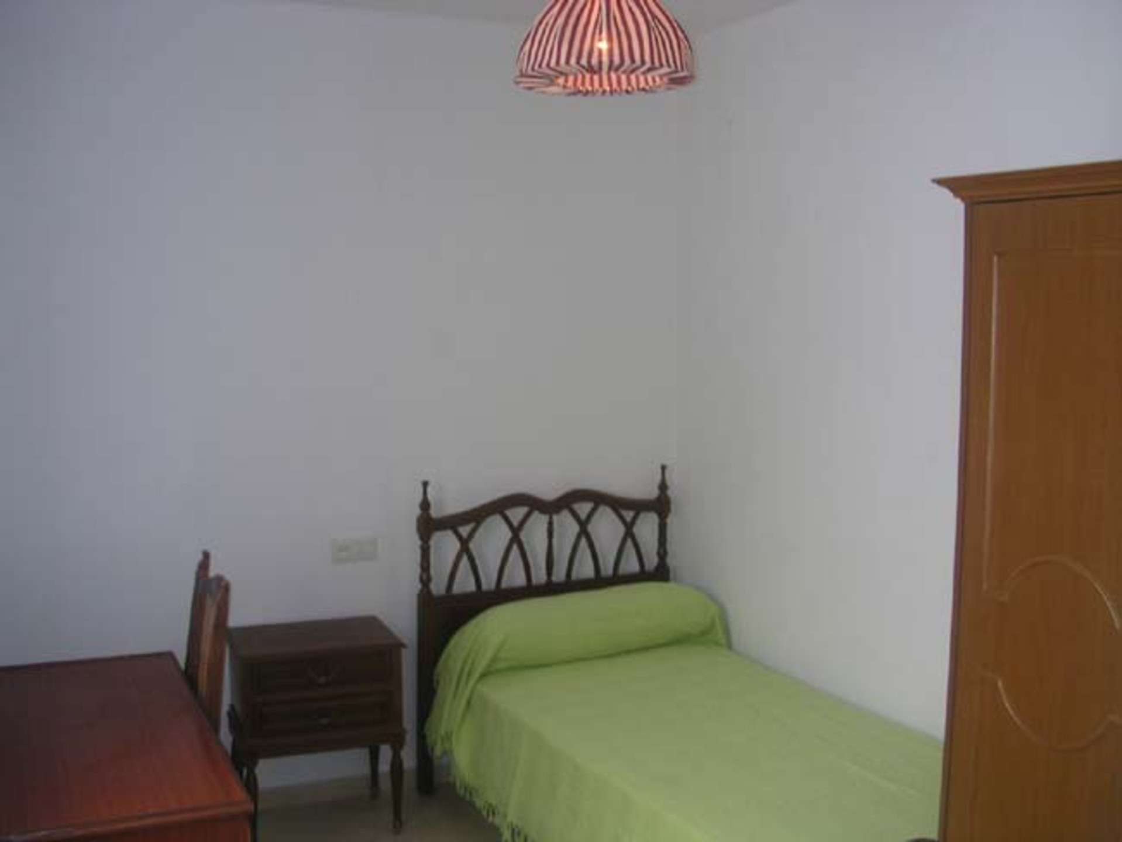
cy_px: 421
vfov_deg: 38.7
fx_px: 1200
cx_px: 561
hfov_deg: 50.1
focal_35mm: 37
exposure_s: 1/30
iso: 100
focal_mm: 5.6
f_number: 2.7
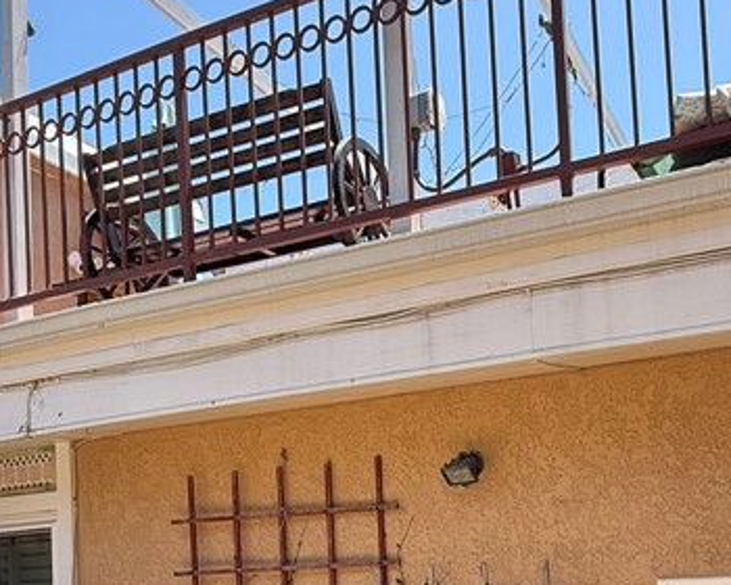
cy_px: 545
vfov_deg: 34.8
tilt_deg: +3.0
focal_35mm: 40
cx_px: 464
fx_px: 865
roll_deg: +1.3
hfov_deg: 45.3
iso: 64
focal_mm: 2.22
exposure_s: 1/355
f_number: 2.2
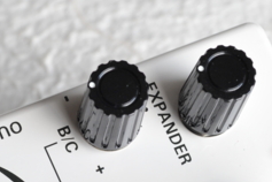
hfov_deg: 17.3
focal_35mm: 118
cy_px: 264
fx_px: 891
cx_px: 71
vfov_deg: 11.2
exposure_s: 1/30
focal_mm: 35
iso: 800
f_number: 13
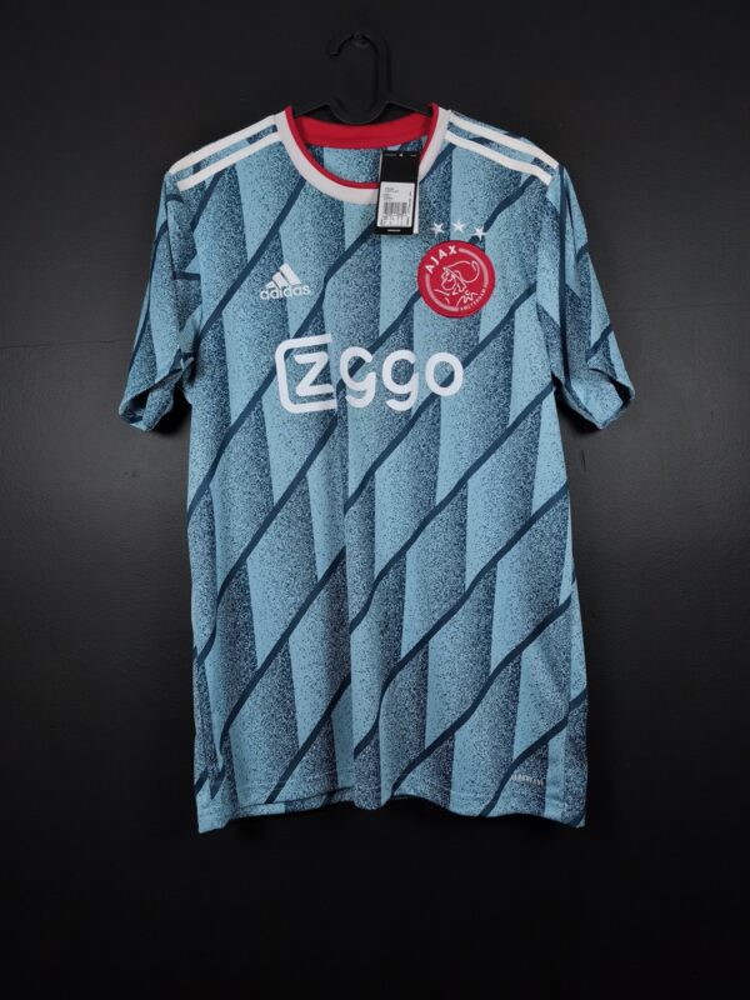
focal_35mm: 23
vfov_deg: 73.9
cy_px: 500
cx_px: 375
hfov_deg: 58.9
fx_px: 664
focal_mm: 6.57
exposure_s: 1/160
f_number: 1.6
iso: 400
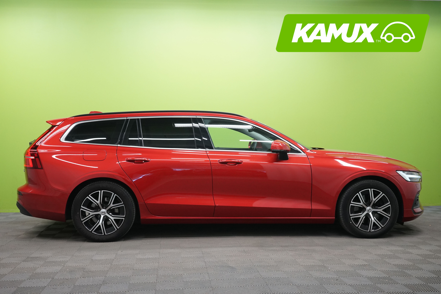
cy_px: 147
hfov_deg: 48.5
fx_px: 490
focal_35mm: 40
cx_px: 220
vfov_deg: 33.4
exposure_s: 1/20
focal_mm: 40
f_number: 8
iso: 2000
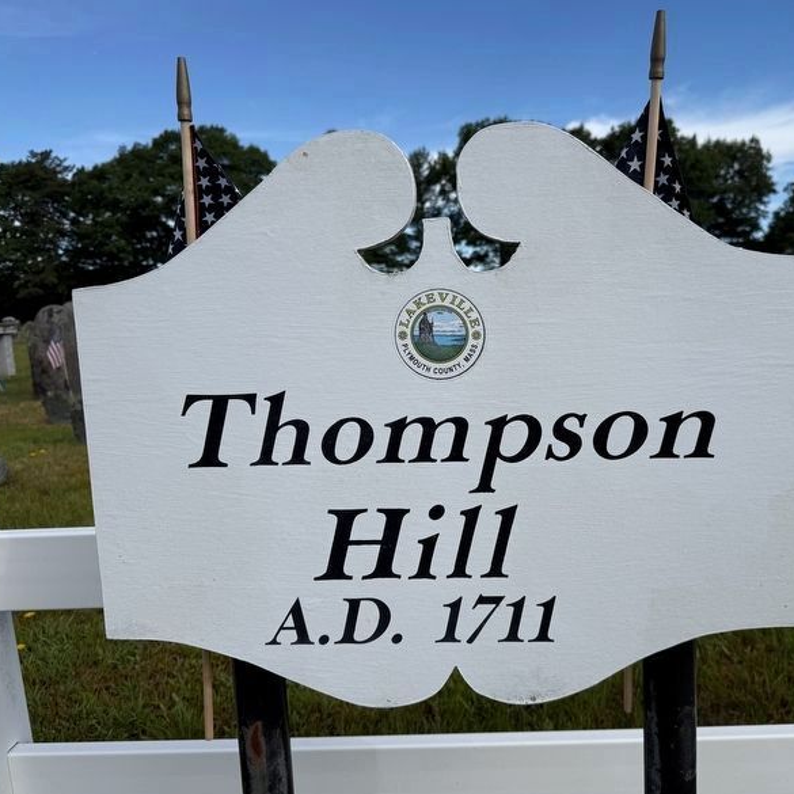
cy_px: 396
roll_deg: +3.0
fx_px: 753
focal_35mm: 29
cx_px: 463
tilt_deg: -7.6
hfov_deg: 55.3
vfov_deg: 55.6
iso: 80
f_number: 1.78
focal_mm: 6.76
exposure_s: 1/5319
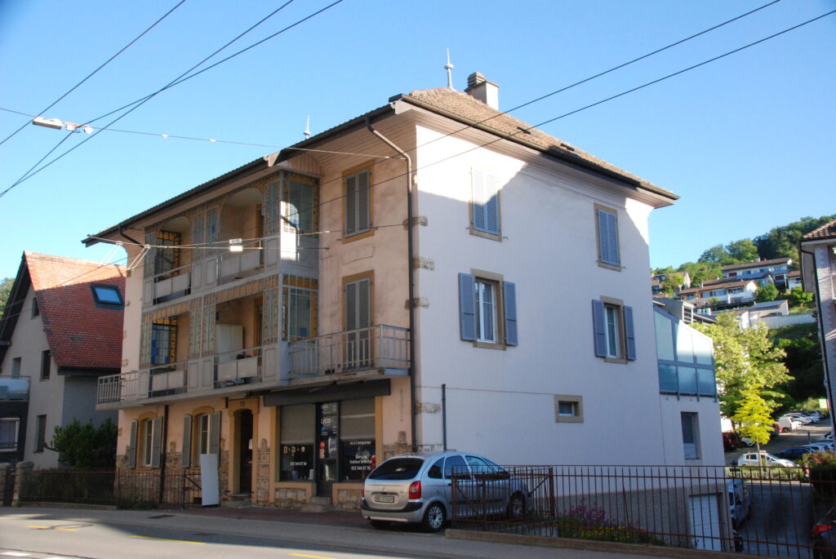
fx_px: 907
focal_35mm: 39
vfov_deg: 34.3
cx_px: 418
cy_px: 280
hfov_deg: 49.5
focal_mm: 26
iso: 1000
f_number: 11
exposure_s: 1/500
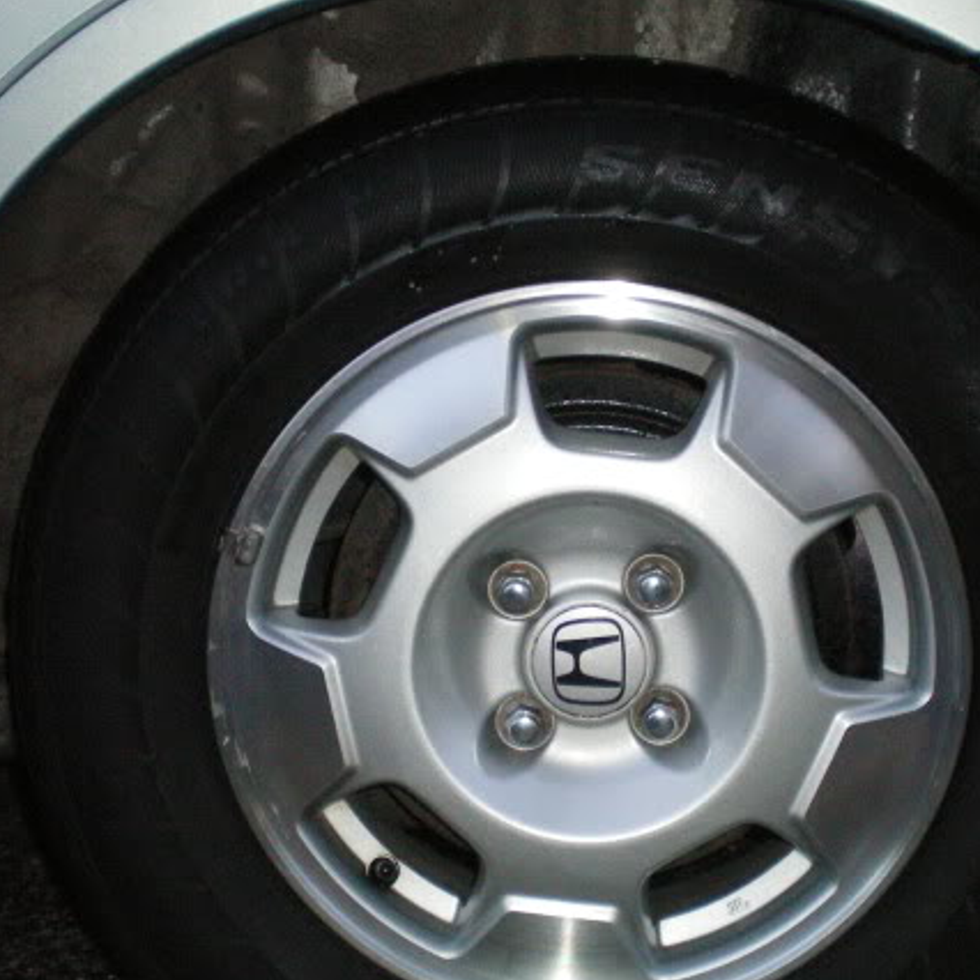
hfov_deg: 20.9
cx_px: 561
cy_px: 573
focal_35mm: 83
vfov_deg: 20.9
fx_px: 2658
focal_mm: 8.4
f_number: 3.7
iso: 200
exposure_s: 1/60
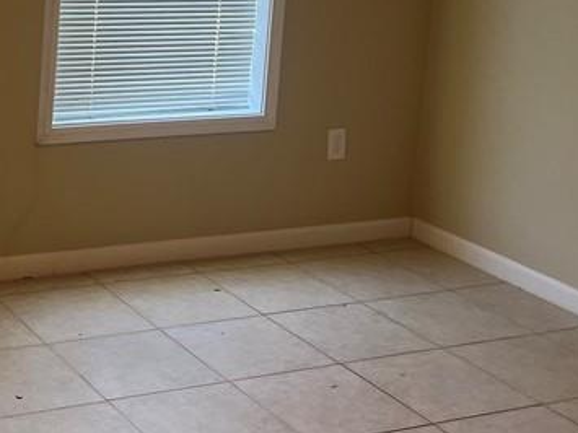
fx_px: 1252
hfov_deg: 25.1
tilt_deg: -7.5
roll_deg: -3.5
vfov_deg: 19.0
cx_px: 39
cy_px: -8
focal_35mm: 75
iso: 80
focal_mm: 5.1
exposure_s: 1/60
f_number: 1.6
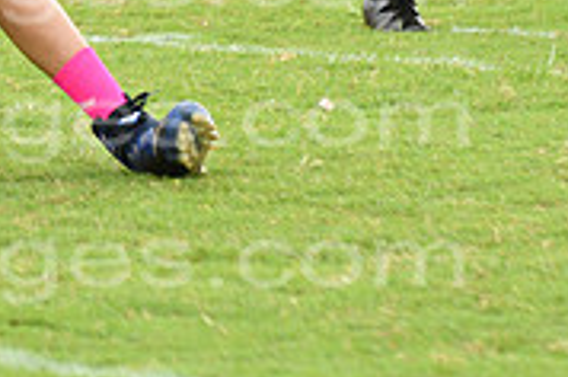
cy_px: -225
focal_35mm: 686
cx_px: -255
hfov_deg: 3.0
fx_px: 10804
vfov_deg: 2.0
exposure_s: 1/1600
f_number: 3.5
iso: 800
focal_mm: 140
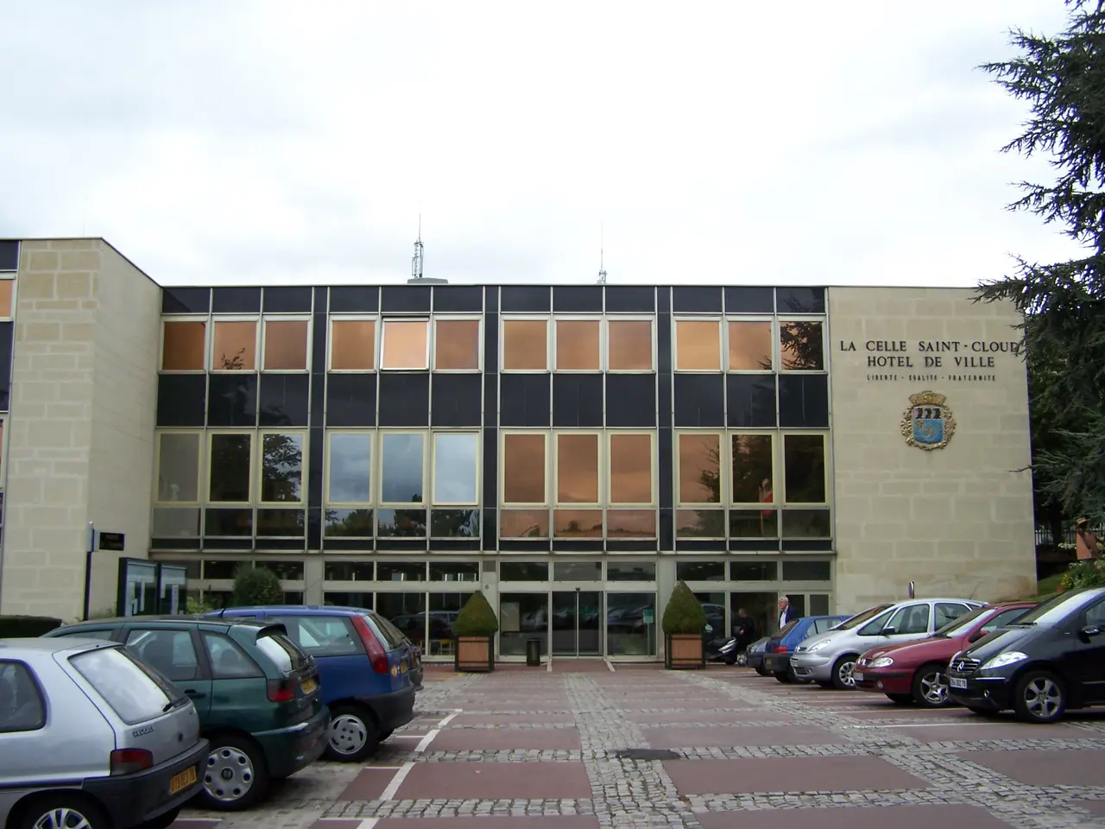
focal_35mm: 38
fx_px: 1213
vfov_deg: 37.7
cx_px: 552
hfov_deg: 49.0
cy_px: 414
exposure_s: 1/750
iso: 80
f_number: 2.8
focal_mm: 6.3
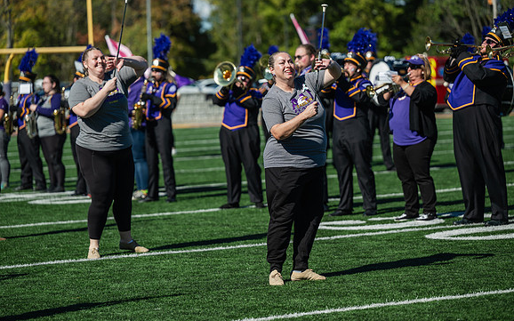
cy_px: 152
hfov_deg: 15.7
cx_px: 257
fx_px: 1863
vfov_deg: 9.8
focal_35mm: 133
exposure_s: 1/2000
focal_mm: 130
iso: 80
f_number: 3.2
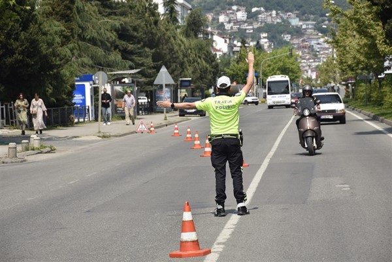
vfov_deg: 9.1
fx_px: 1633
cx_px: 196
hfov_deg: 13.7
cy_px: 131
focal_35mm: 150
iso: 100
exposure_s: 1/400
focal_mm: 100
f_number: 7.1
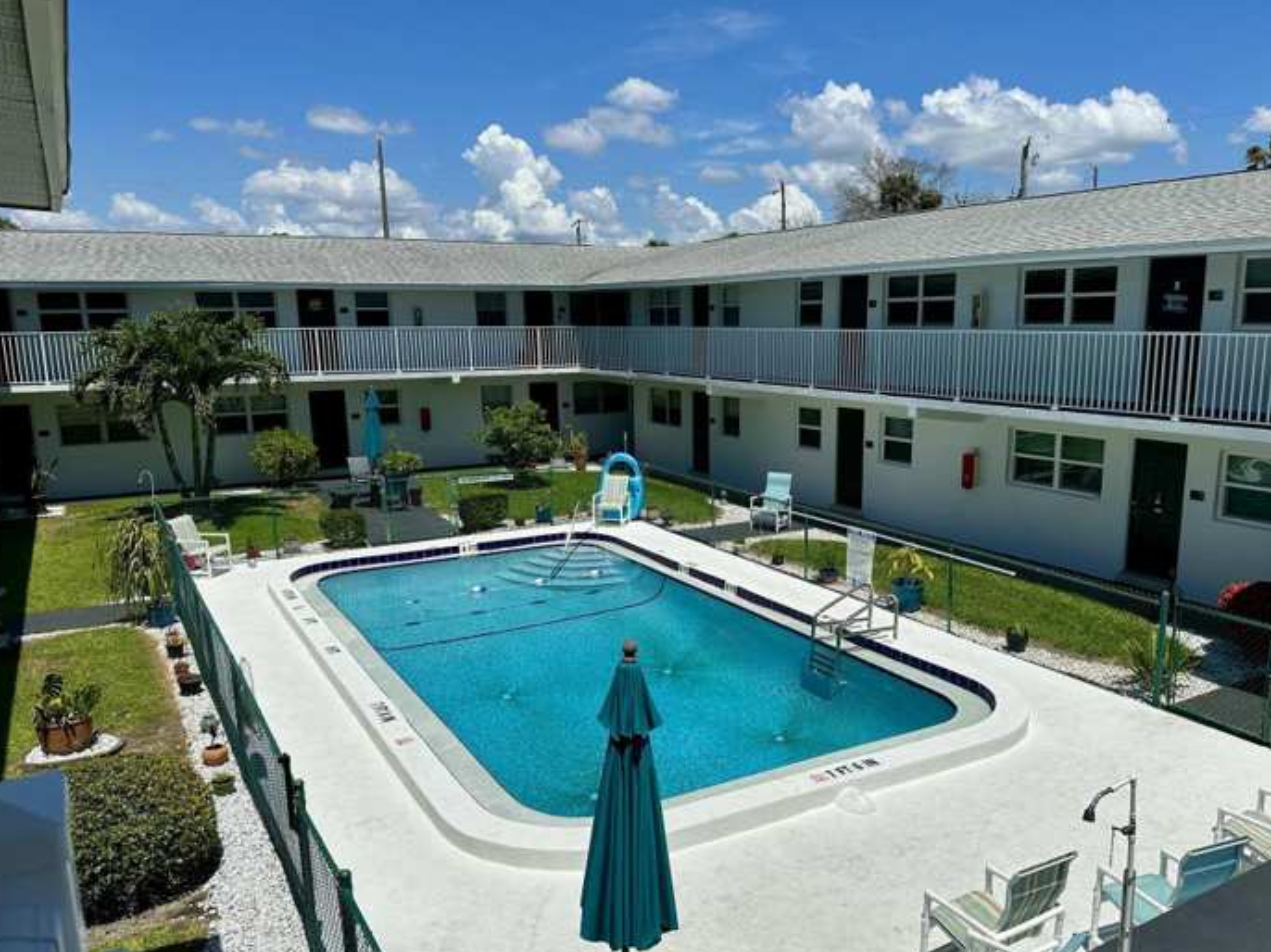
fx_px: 1028
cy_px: 541
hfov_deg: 63.4
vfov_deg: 49.6
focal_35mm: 28
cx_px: 684
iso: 80
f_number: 1.78
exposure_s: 1/13699
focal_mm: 6.86
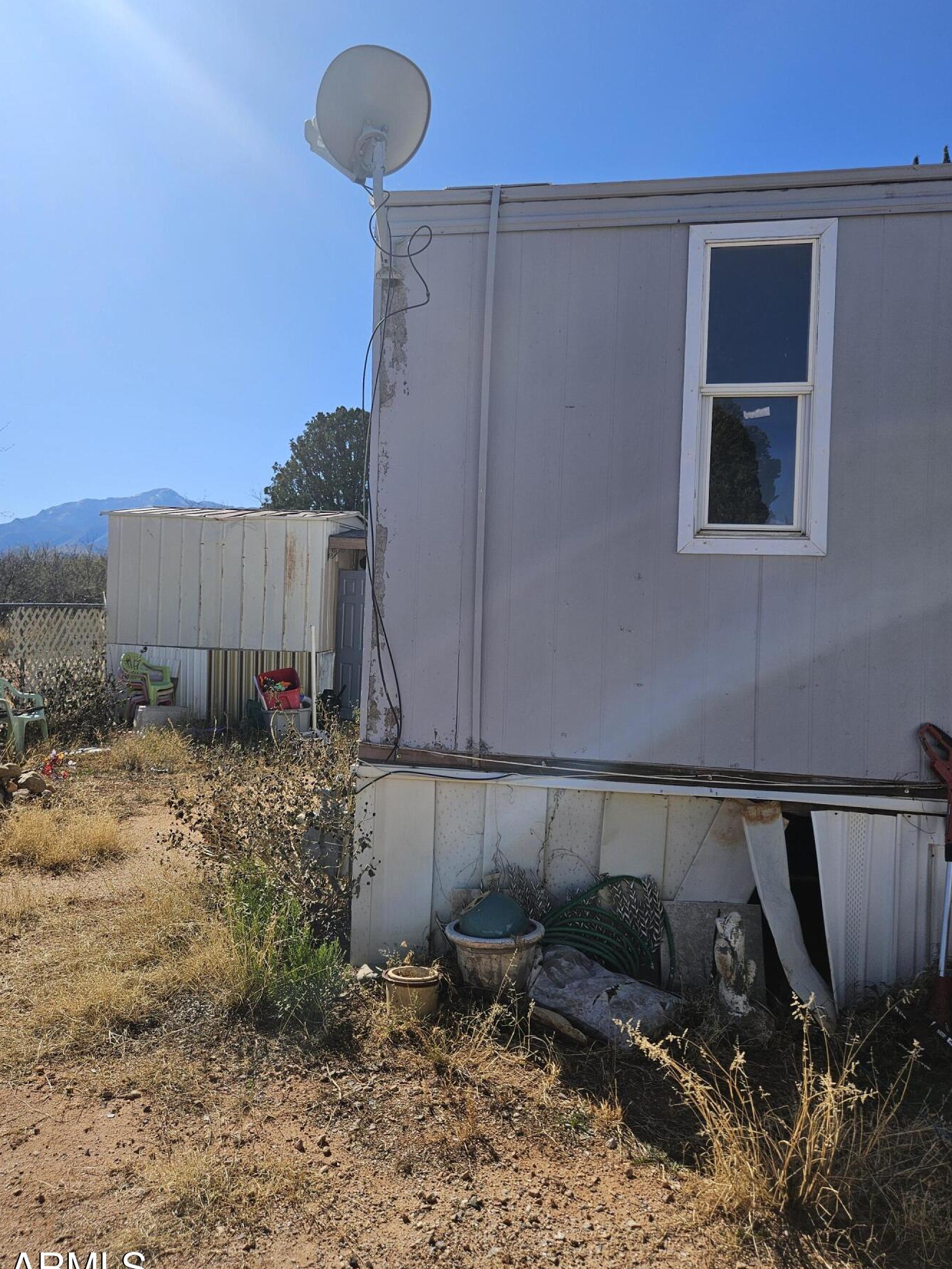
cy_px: 616
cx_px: 443
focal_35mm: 26
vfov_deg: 67.3
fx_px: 953
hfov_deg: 53.0
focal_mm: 5.4
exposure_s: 1/2614
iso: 25
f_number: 1.8
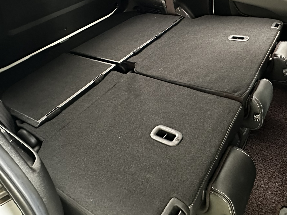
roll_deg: +4.3
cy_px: 31
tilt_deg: -30.2
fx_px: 265
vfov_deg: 41.4
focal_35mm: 32
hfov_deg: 56.4
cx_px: 170
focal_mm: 2.22
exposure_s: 1/50
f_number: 2.2
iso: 1250
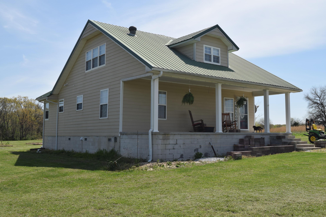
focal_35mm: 38
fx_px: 340
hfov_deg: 51.3
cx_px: 163
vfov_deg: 35.5
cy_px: 108
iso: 100
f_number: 11
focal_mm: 25
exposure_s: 1/200
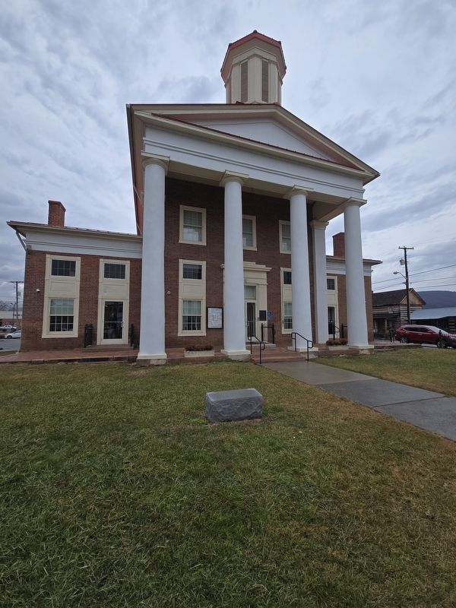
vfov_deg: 106.2
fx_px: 228
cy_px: 304
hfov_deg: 89.9
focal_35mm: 13
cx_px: 228
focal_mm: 2.2
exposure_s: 1/1160
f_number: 2.2
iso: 50
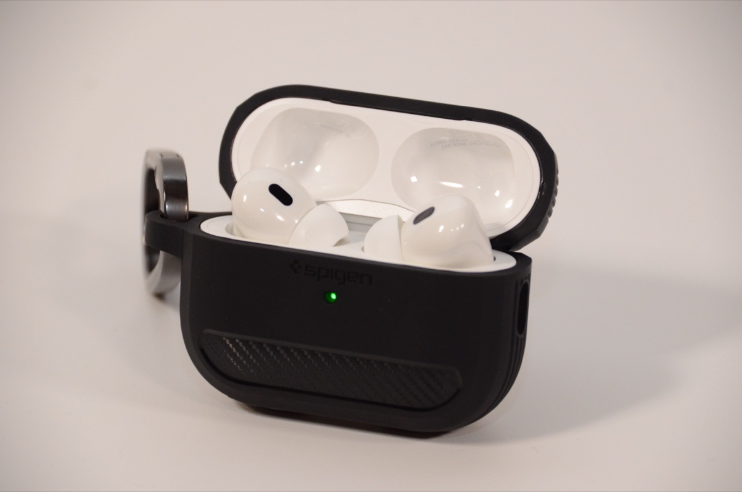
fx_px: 5708
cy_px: 246
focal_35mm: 278
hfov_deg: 7.4
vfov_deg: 4.9
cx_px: 371
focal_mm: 185
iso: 1600
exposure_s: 1/100
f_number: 6.3
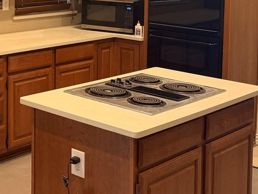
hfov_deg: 24.6
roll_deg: -1.2
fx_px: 552
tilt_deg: -2.4
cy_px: -33
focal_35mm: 74
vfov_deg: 18.9
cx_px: -23
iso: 200
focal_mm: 6.76
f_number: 1.78
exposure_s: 1/60
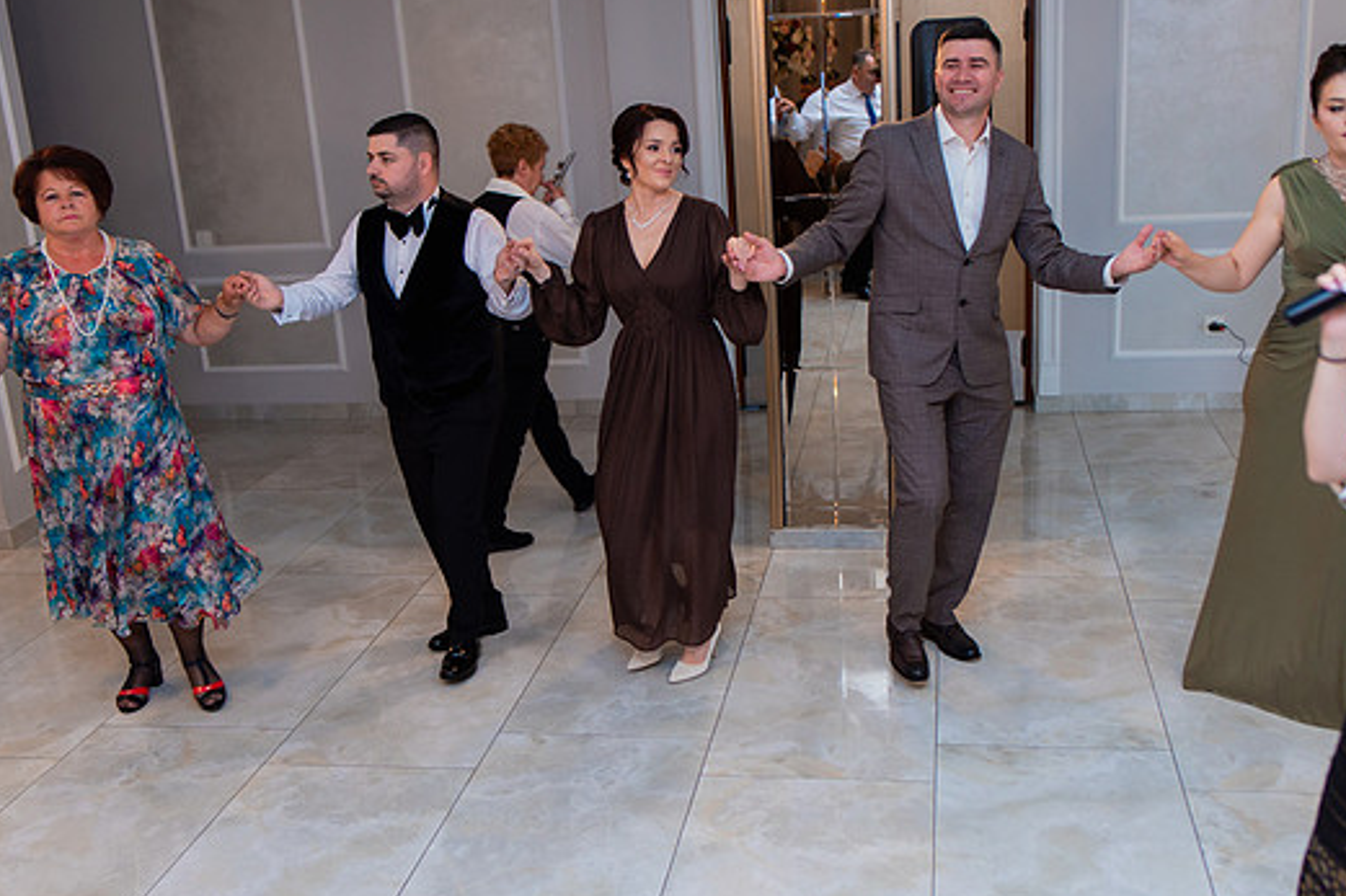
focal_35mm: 39
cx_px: 703
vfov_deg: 34.2
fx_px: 1458
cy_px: 479
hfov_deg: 49.6
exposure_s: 1/200
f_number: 2.8
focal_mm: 35
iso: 1250
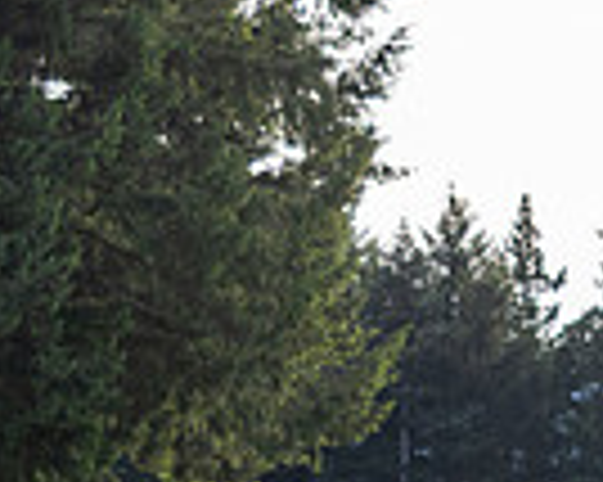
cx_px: 1047
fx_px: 7116
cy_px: 656
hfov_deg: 4.8
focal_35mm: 399
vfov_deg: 3.9
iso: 200
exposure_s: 1/1000
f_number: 2.8
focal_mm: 46
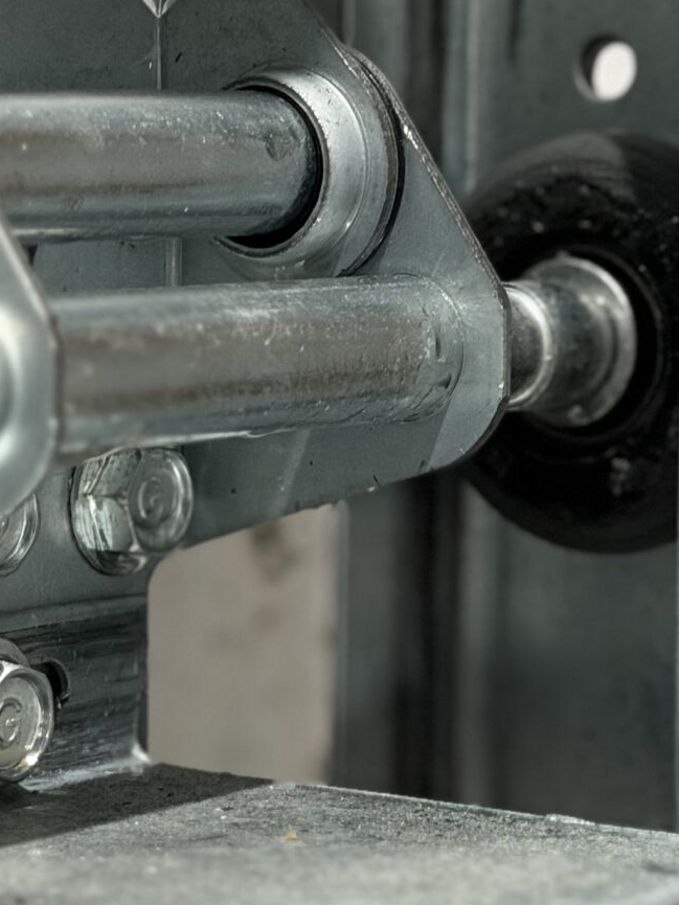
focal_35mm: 142
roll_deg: -0.2
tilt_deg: -1.3
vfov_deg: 13.8
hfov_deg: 10.4
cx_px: 313
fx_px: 3713
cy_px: 232
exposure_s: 1/40
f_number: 1.78
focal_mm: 6.76
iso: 500
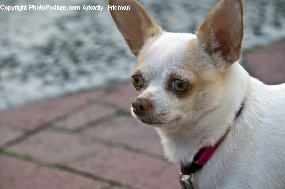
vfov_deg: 5.4
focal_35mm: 255
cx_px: 142
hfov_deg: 8.1
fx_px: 2015
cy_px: 94
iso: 200
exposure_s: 1/100
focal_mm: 170
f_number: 6.3
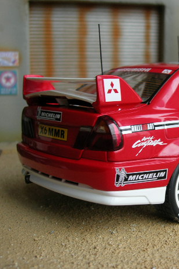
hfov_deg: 23.6
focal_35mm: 55
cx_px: 177
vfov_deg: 36.2
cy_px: 133
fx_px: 410
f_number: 2.8
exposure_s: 1/41.4
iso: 64
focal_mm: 7.8
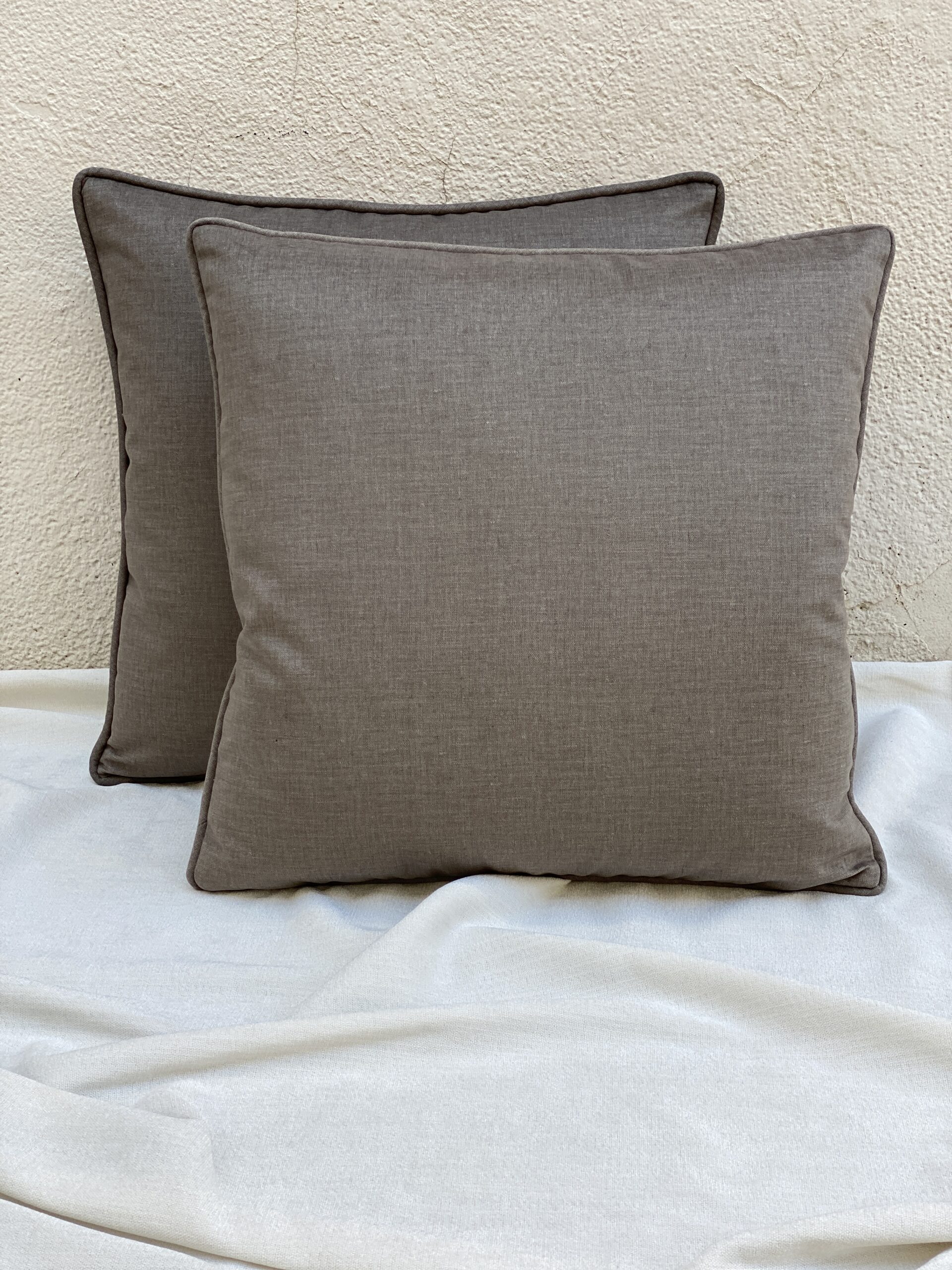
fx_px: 1907
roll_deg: +1.1
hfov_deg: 28.0
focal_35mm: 52
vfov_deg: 36.8
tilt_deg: -19.9
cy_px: 635
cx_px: 476
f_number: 2
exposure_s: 1/168
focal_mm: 6
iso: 20
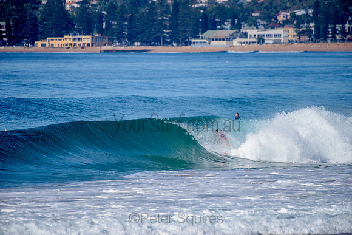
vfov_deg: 2.8
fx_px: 4890
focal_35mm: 500
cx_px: 176
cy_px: 118
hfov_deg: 4.1
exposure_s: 1/1600
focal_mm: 500
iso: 125
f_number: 5.6
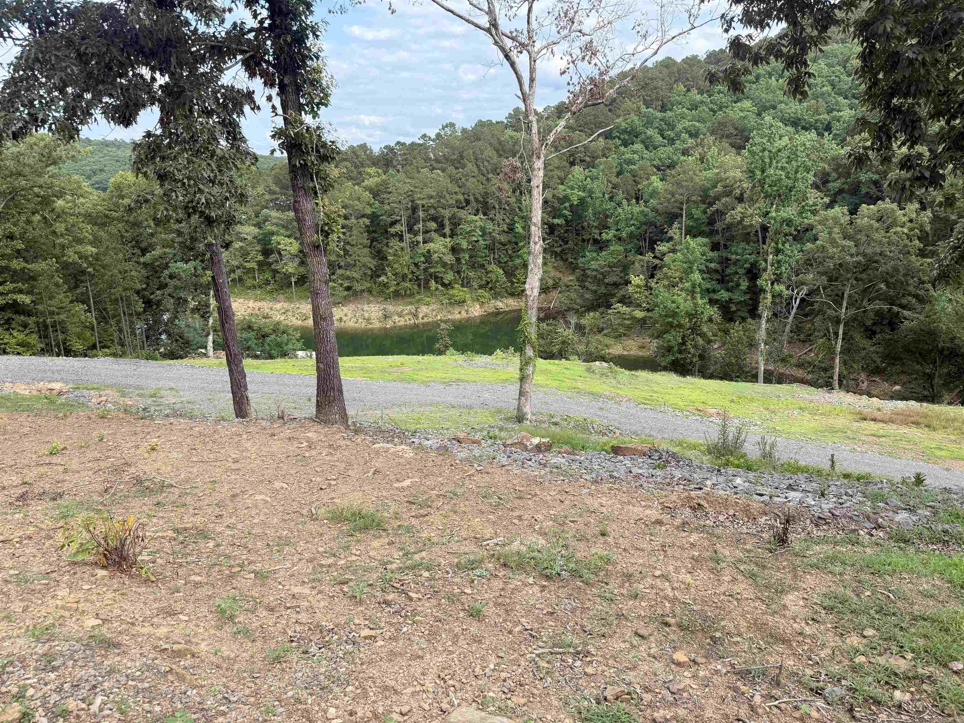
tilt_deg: -16.3
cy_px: 362
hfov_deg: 71.6
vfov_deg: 56.8
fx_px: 668
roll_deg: +2.0
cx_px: 482
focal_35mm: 24
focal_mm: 6.76
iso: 100
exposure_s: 1/1271
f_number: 1.78
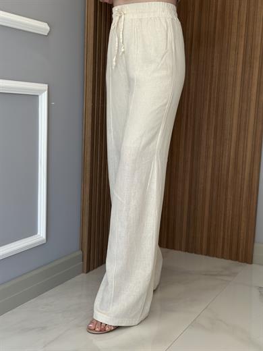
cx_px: 132
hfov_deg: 30.3
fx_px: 486
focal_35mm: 48
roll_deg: -2.7
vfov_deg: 39.7
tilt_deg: -8.3
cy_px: 176
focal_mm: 6.86
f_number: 1.78
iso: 80
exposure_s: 1/345
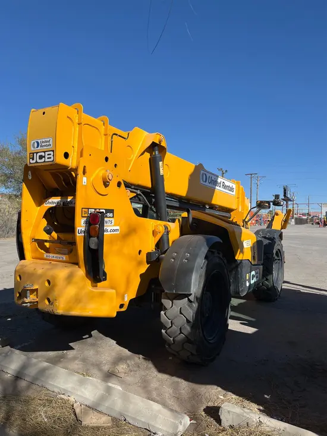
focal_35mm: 26
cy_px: 218
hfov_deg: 53.1
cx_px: 164
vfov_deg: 67.3
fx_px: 327
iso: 50
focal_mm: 5.1
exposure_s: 1/3876
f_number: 1.6
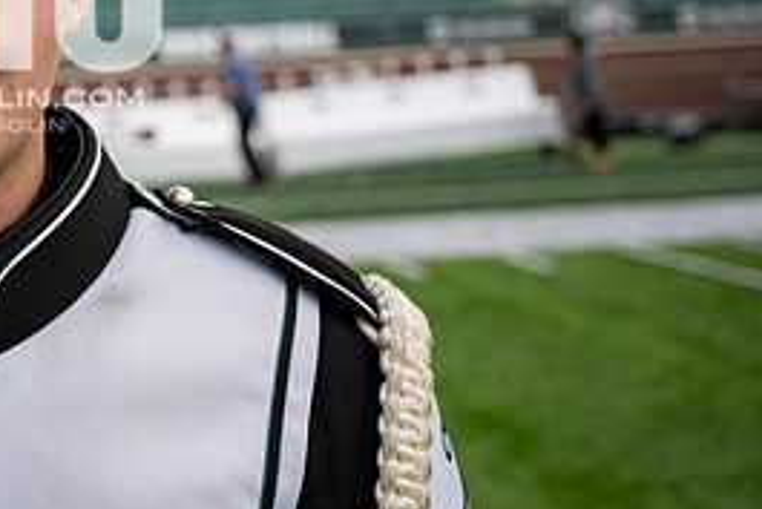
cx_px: -55
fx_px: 1207
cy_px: -4
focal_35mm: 57
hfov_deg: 31.5
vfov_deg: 22.8
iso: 125
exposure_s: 1/500
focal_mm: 26
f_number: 2.8
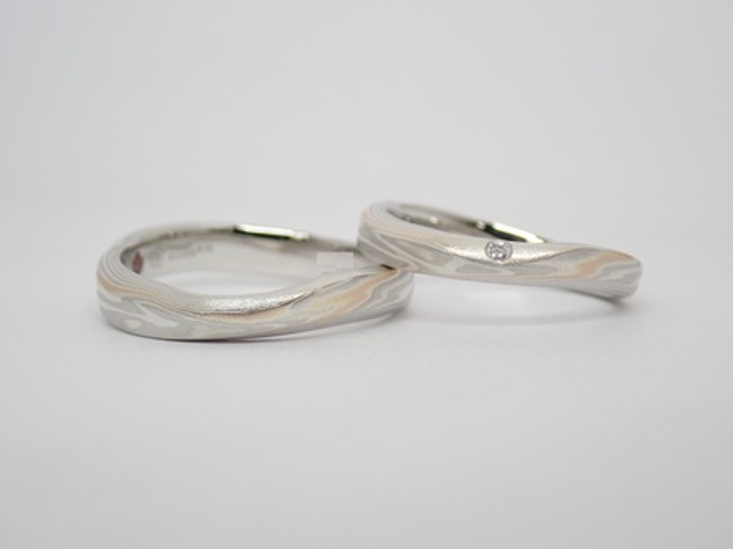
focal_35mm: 77
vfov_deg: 19.1
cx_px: 366
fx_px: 1630
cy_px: 274
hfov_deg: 25.3
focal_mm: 13.65
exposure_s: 1/100
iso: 200
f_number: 4.1
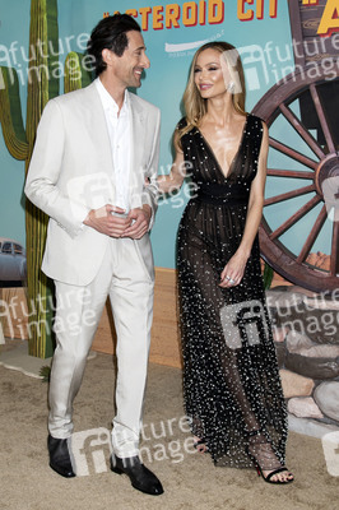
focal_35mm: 31
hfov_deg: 42.3
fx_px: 439
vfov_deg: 60.3
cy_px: 255
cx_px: 170
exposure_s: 1/200
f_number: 6.3
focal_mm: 31
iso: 400
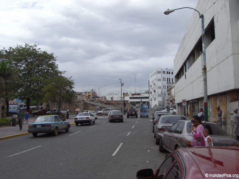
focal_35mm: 38
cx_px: 120
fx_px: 262
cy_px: 90
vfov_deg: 37.7
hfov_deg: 49.0
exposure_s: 1/320
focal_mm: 6.2
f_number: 8
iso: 100
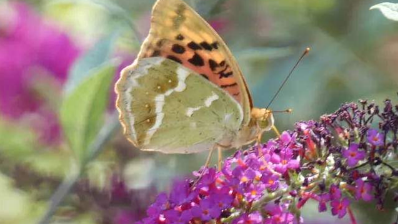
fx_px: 10590
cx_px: 199
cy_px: 110
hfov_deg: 2.2
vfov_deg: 1.2
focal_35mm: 1003
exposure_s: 1/125
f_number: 5.6
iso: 100
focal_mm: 164.2
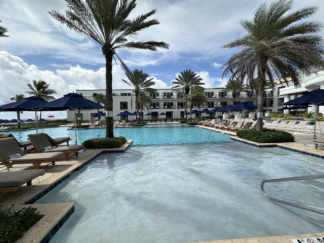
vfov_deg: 85.7
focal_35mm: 14
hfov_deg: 102.1
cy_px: 122
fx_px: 131
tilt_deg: -1.6
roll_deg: +1.4
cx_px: 162
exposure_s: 1/2257
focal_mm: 2.22
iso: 50
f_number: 2.2
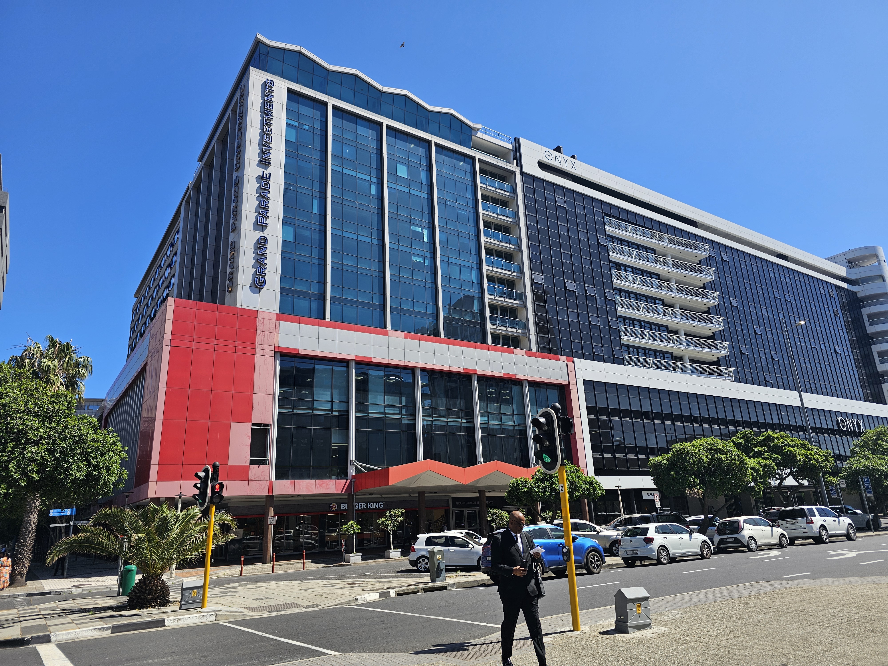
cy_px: 333
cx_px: 444
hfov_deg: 73.9
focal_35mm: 23
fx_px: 590
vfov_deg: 58.9
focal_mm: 6.3
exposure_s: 1/607
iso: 10
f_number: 1.7
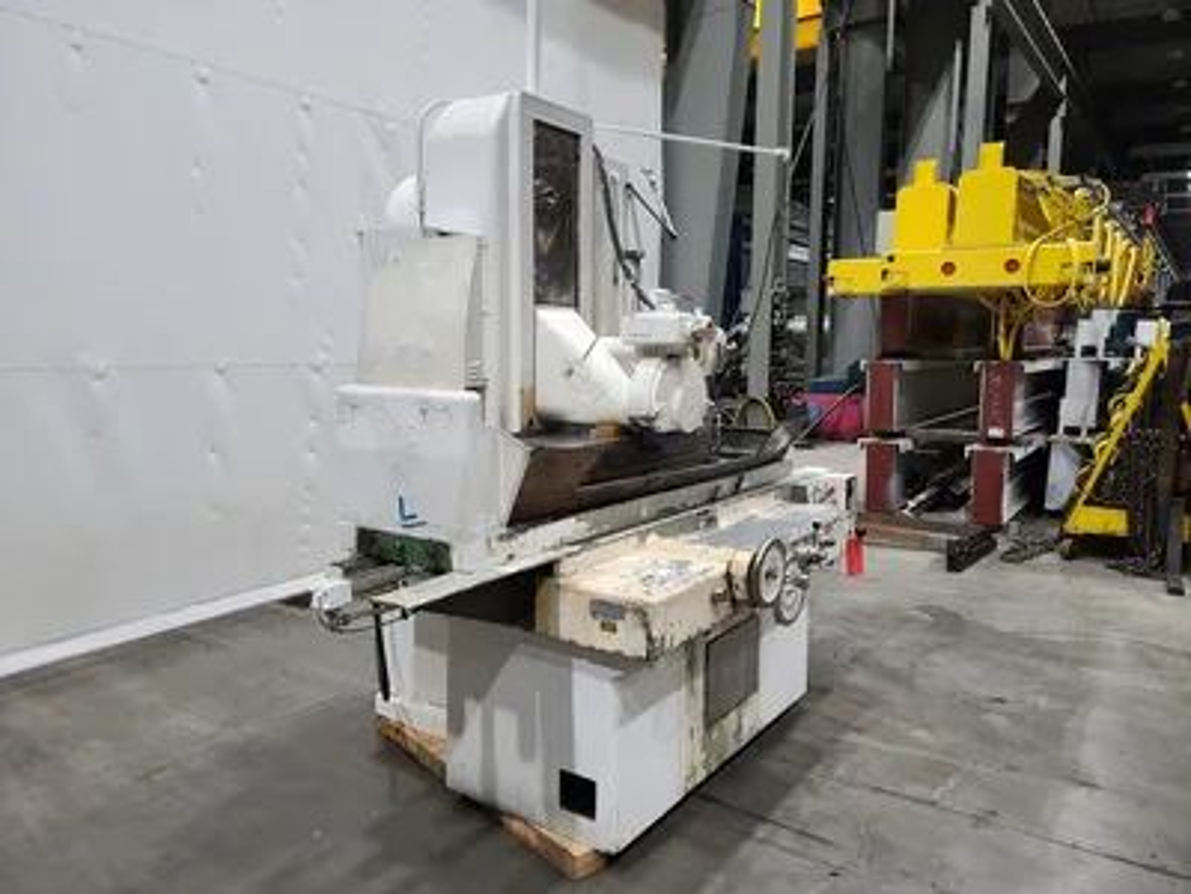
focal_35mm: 25
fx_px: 860
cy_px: 447
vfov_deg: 54.9
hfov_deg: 69.4
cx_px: 596
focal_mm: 7
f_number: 1.8
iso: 160
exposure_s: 1/39
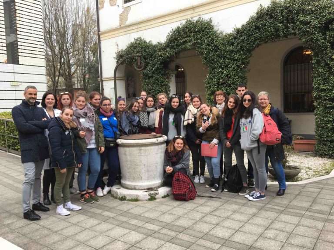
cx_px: 167
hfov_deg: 61.7
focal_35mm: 29
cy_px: 125
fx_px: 280
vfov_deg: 48.2
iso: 25
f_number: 2.2
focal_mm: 4.15
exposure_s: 1/202
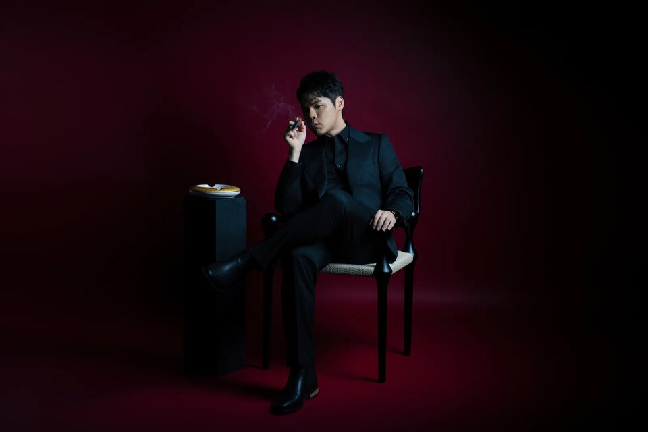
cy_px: 216
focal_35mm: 49
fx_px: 882
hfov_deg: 40.3
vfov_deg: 27.5
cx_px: 324
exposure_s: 1/160
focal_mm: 49
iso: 200
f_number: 8
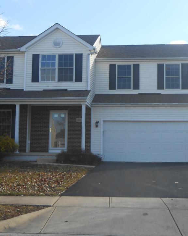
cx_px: 99
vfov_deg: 35.4
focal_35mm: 53
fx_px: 369
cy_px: 113
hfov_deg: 28.6
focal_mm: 6.8
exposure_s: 1/320
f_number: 4.2
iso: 80
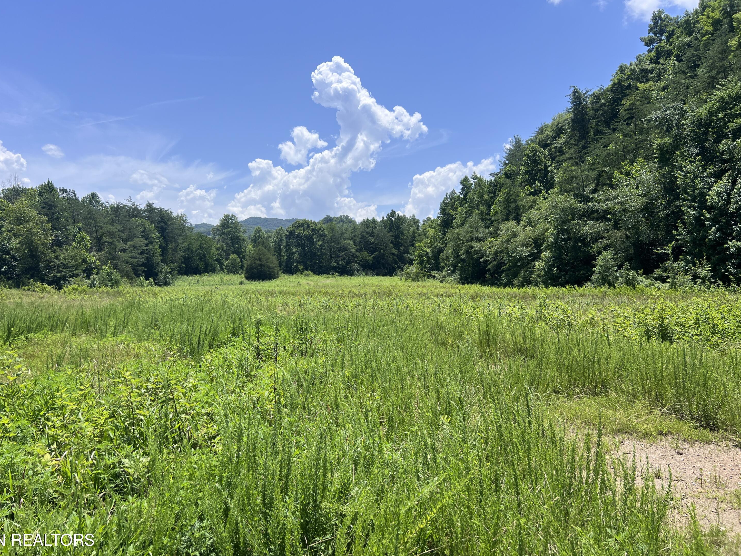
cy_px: 278
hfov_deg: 65.3
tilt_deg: +0.3
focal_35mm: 27
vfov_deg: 51.4
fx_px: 578
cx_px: 357
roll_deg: -0.6
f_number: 1.5
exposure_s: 1/4630
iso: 50
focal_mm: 5.7
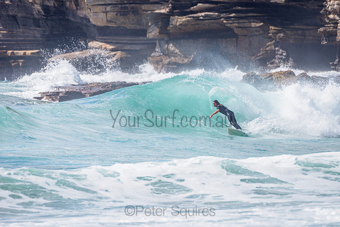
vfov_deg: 2.2
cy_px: 110
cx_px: 208
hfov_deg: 3.4
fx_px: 5792
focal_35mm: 613
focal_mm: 500
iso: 110
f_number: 5.6
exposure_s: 1/2000
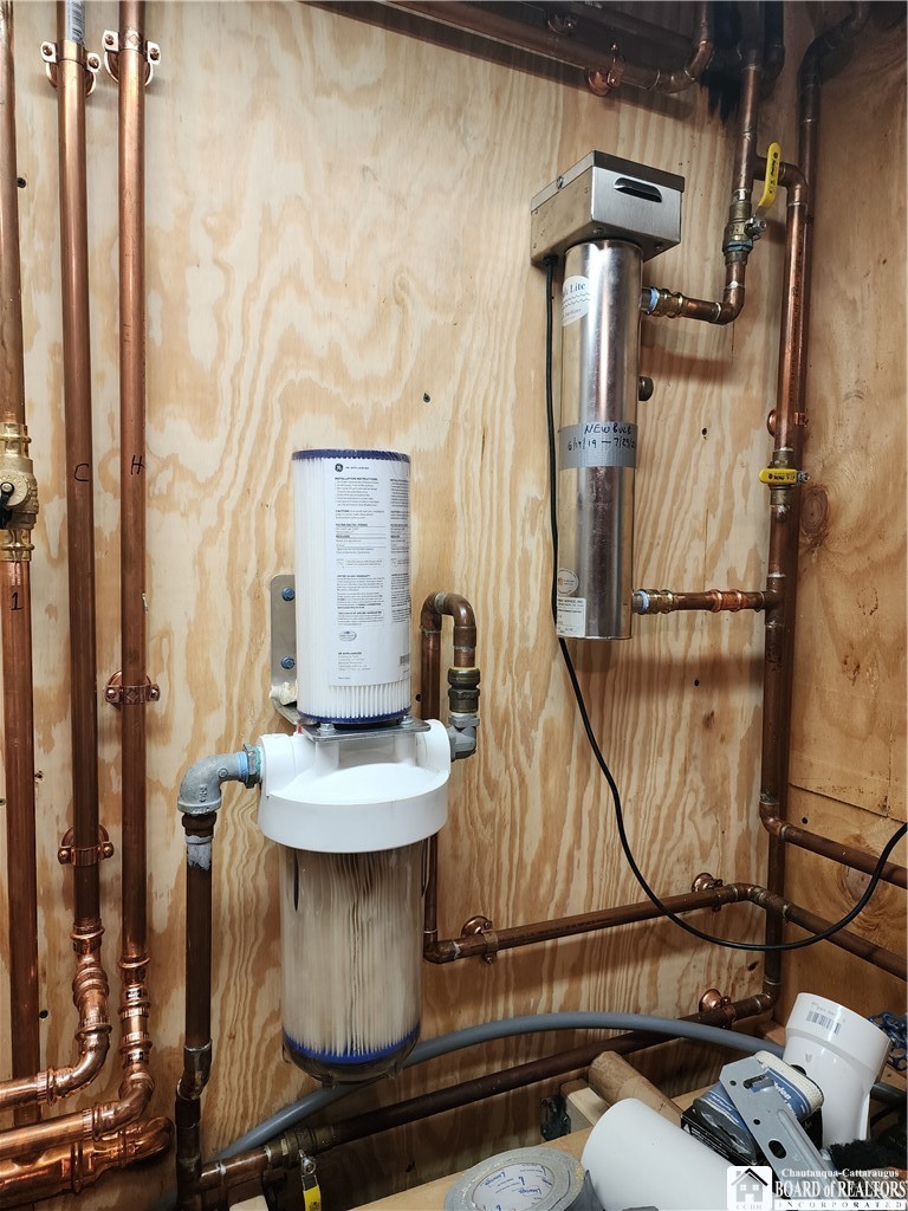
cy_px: 606
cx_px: 454
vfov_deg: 73.9
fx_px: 804
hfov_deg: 58.9
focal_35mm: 23
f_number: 1.8
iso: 100
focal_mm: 6.4
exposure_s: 1/120
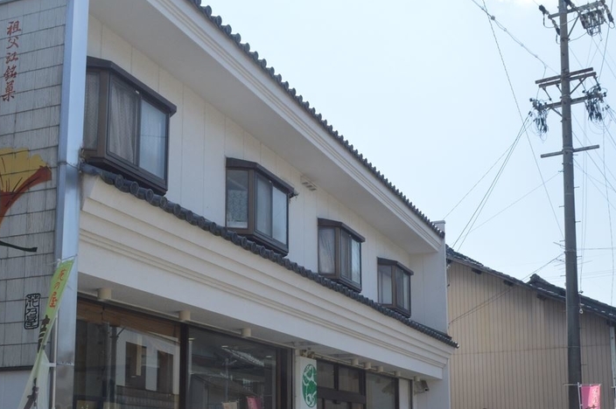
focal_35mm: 46
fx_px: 786
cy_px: 305
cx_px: 337
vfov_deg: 28.8
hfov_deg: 42.7
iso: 400
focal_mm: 18
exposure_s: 1/400
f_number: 10
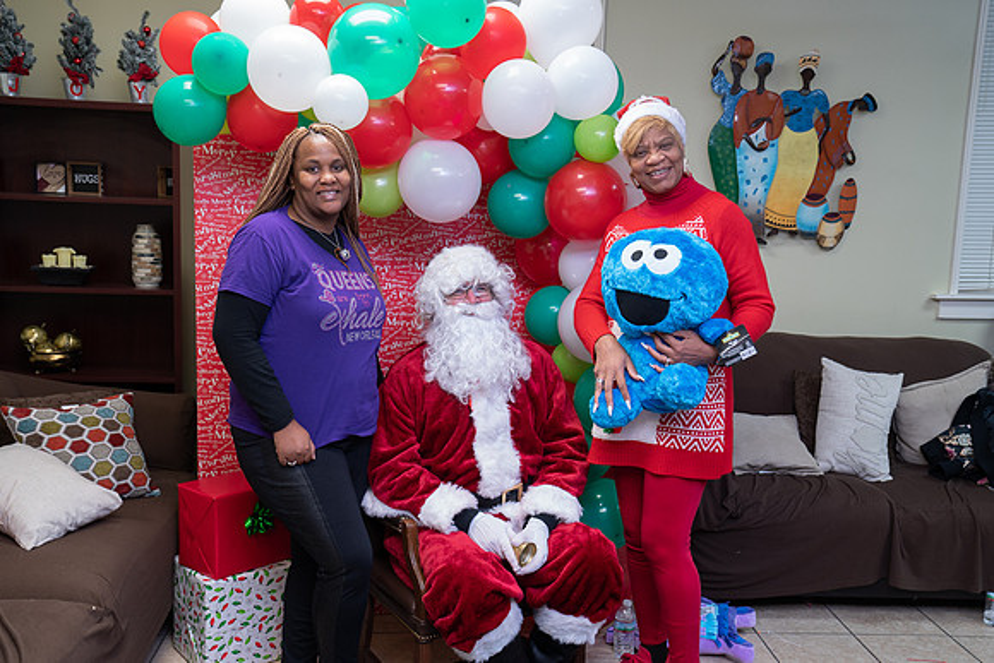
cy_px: 332
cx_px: 497
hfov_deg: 50.7
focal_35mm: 38
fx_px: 1049
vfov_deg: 35.1
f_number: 4.5
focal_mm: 38
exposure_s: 1/30
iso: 640
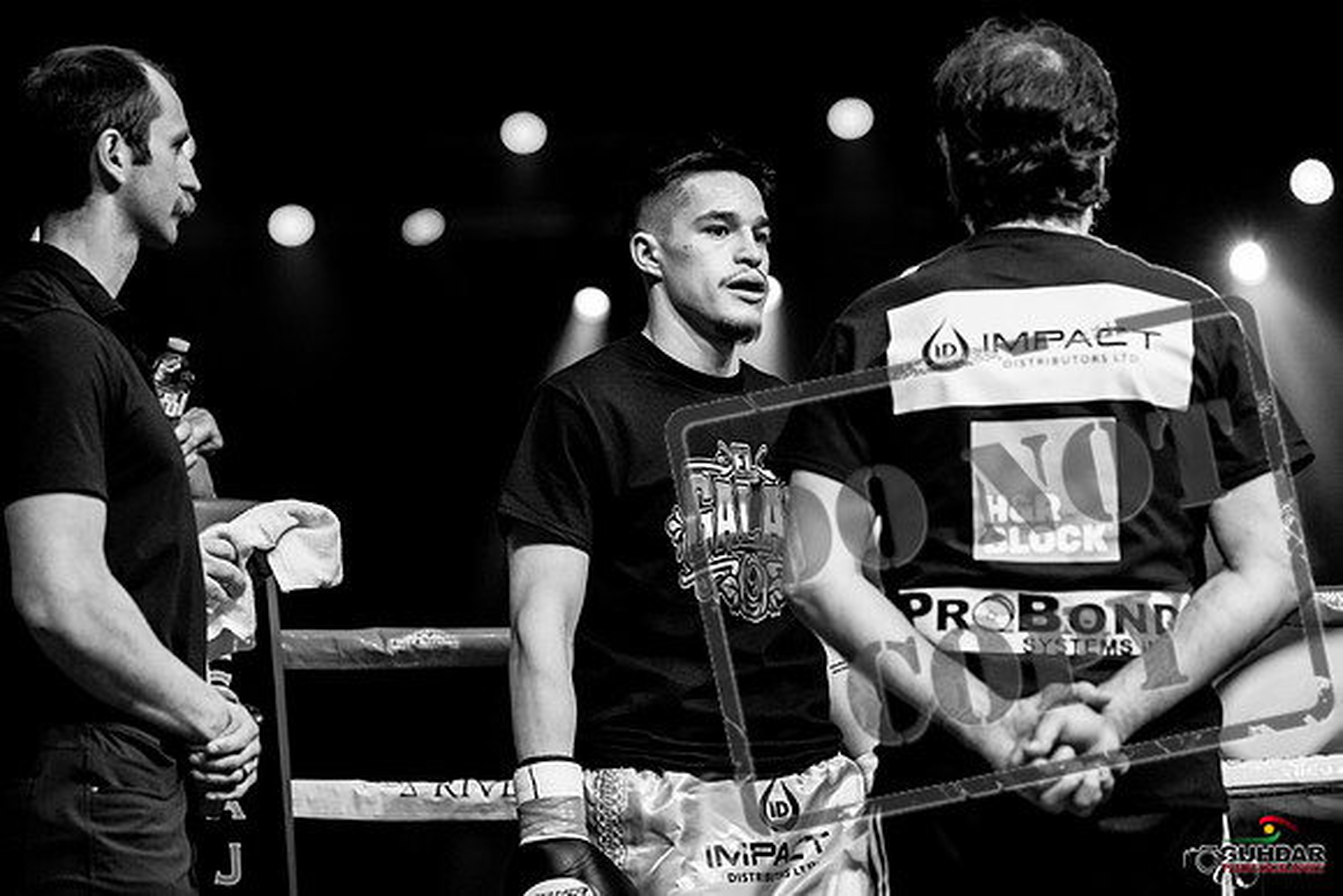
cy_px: 448
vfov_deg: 11.0
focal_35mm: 125
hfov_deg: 16.4
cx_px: 672
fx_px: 4664
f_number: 3.2
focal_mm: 125
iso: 4000
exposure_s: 1/640
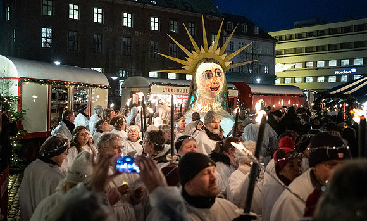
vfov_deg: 30.0
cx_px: 155
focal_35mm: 42
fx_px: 411
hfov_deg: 47.9
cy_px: 97
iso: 8000
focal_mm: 35
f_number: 2.8
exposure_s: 1/250
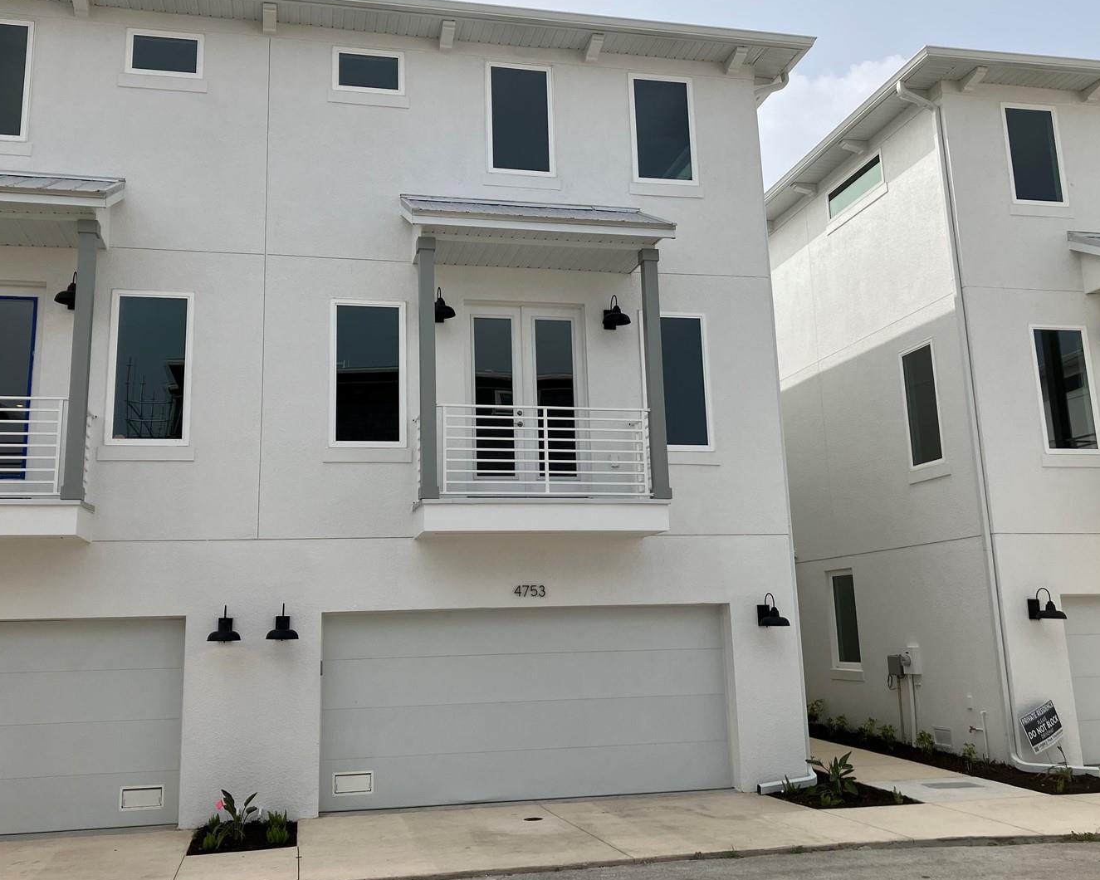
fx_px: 1074
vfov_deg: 44.5
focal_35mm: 33
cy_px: 400
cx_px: 525
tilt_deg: +12.6
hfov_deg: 54.2
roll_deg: +2.1
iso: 32
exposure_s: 1/2703
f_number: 1.8
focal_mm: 3.99
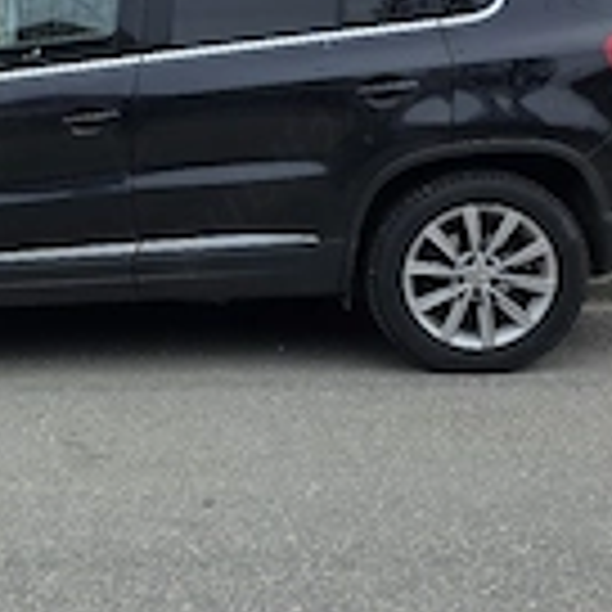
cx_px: 50
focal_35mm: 60
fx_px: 1200
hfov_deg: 27.5
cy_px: 207
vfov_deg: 28.4
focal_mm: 6.3
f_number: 1.7
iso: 80
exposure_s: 1/10000
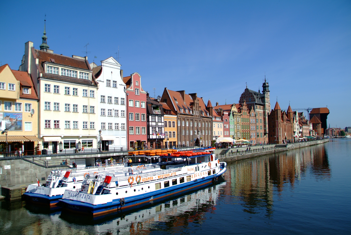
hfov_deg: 67.3
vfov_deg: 48.0
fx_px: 264
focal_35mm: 27
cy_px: 118
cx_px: 176
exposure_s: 1/1500
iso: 200
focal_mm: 18
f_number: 5.6
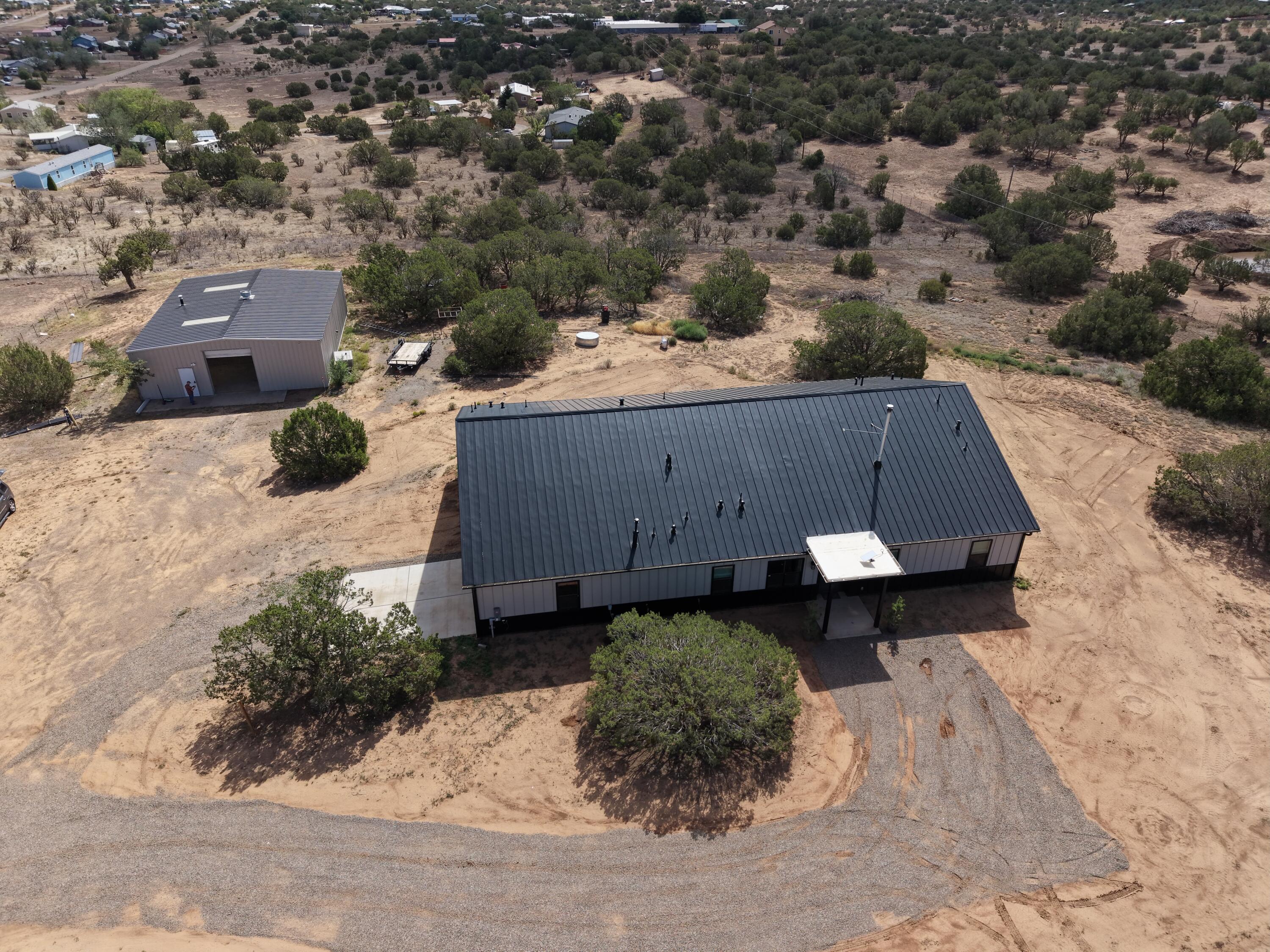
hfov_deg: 71.6
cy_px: 476
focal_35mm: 24
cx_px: 635
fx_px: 880
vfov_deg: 56.8
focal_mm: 8.67
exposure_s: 1/5000
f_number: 1.8
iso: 200
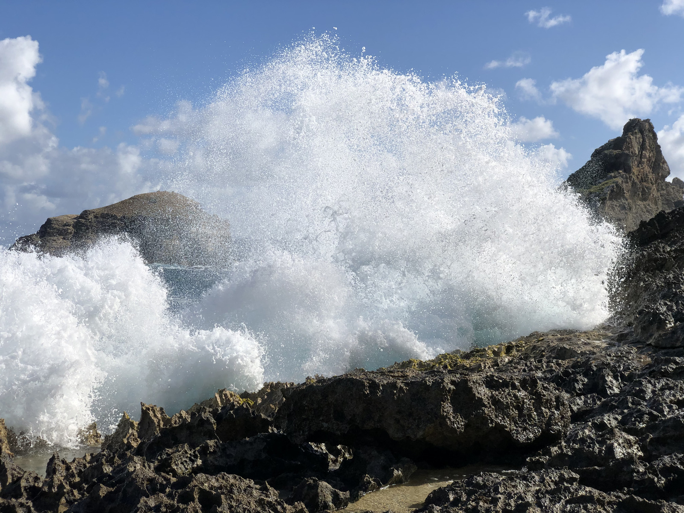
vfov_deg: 28.0
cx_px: 342
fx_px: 1028
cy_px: 256
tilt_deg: -0.3
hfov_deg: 36.8
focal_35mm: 52
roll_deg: +0.6
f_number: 2.4
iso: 16
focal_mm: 6
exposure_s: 1/2525
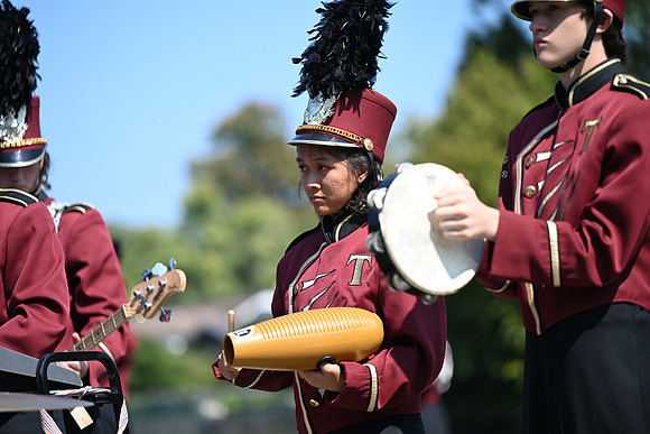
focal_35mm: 155
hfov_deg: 13.2
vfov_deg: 8.9
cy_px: 217
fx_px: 2799
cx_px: 325
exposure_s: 1/2000
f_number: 3.2
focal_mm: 155
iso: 220
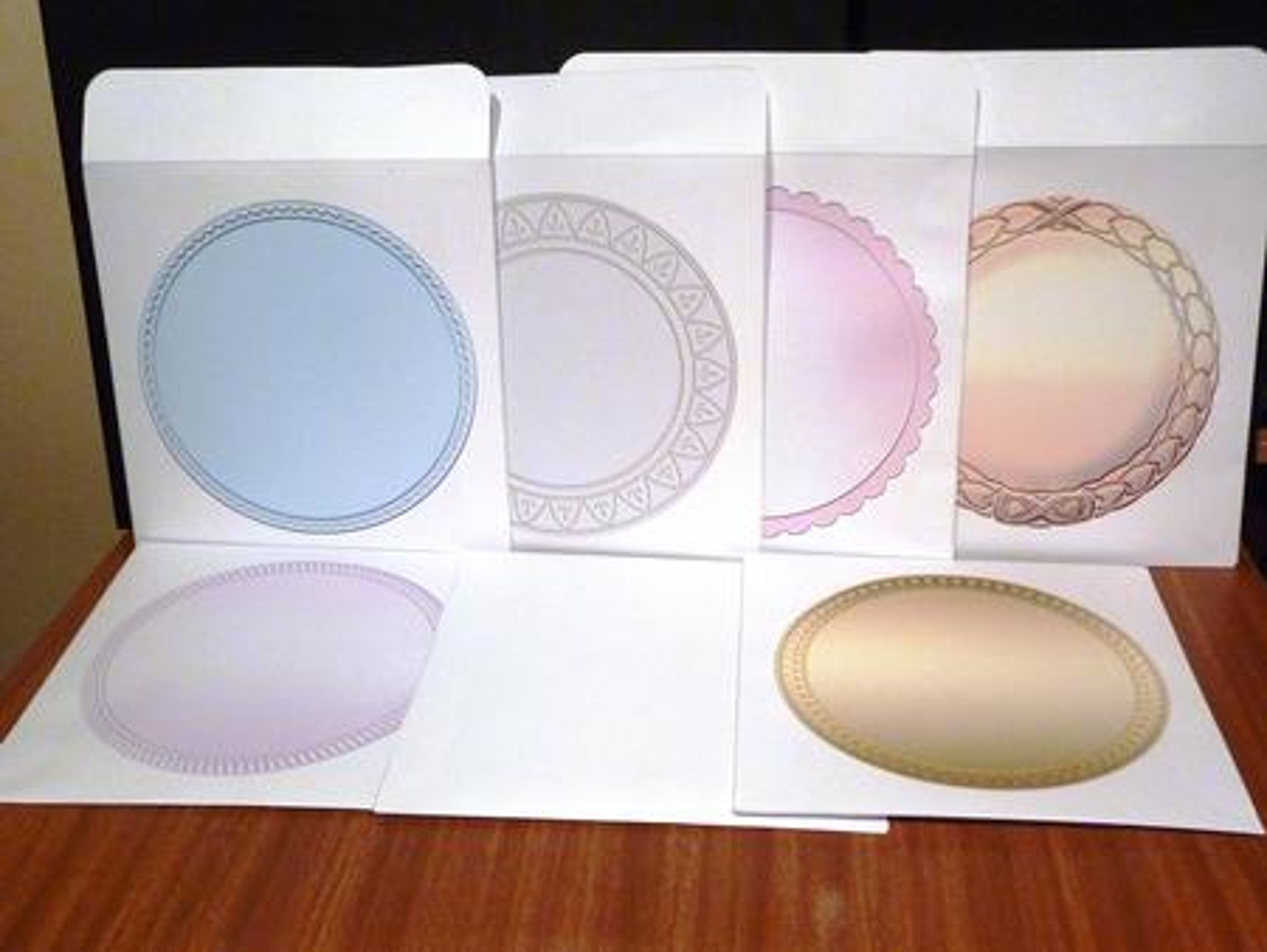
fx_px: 1465
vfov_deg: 36.0
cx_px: 634
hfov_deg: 46.8
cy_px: 476
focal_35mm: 40
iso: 400
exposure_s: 1/30
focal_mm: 6.5
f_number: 3.6
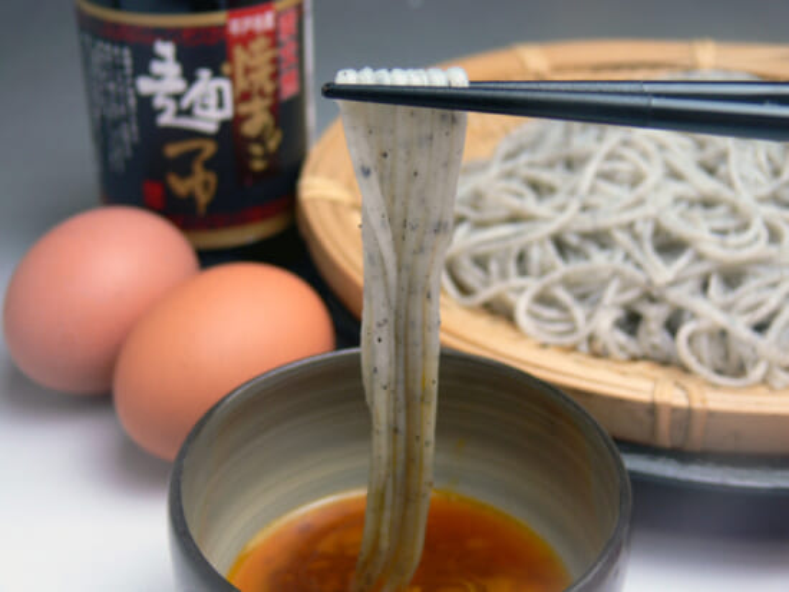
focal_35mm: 53
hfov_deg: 36.2
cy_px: 296
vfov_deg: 27.5
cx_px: 394
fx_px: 1209
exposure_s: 1/30
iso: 80
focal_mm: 11.2
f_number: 3.2
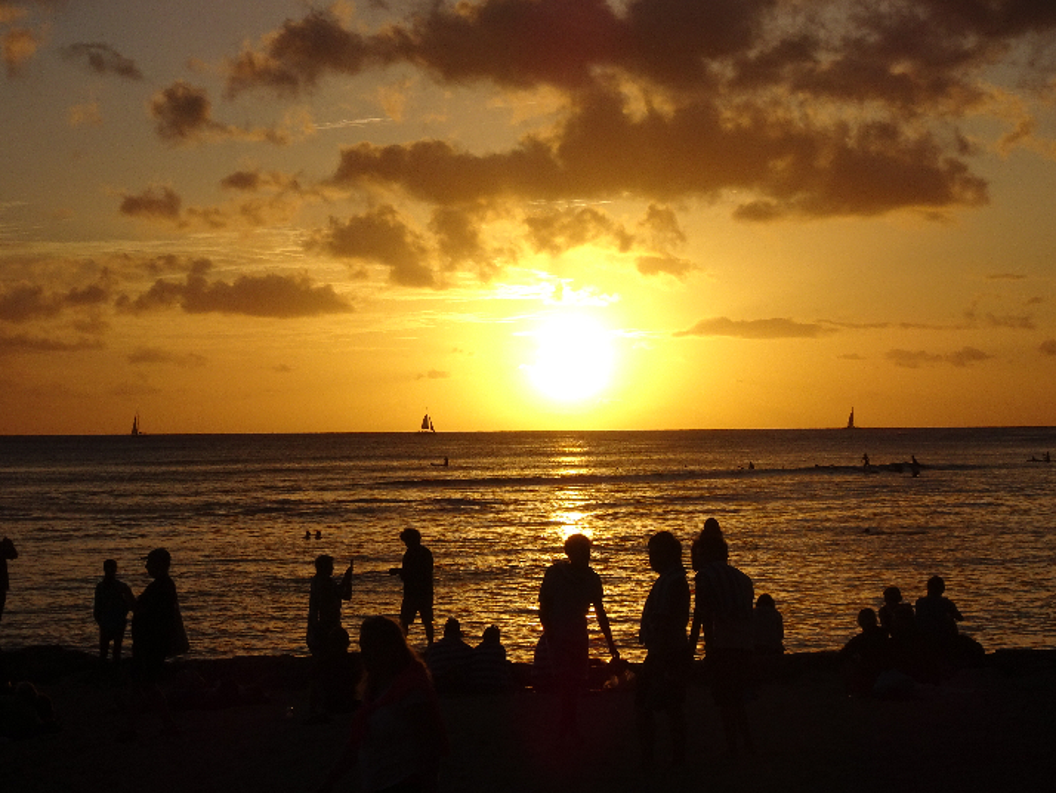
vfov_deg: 17.6
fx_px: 2563
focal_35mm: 84
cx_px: 587
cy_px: 386
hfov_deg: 23.3
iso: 80
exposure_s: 1/1250
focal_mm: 12.87
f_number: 5
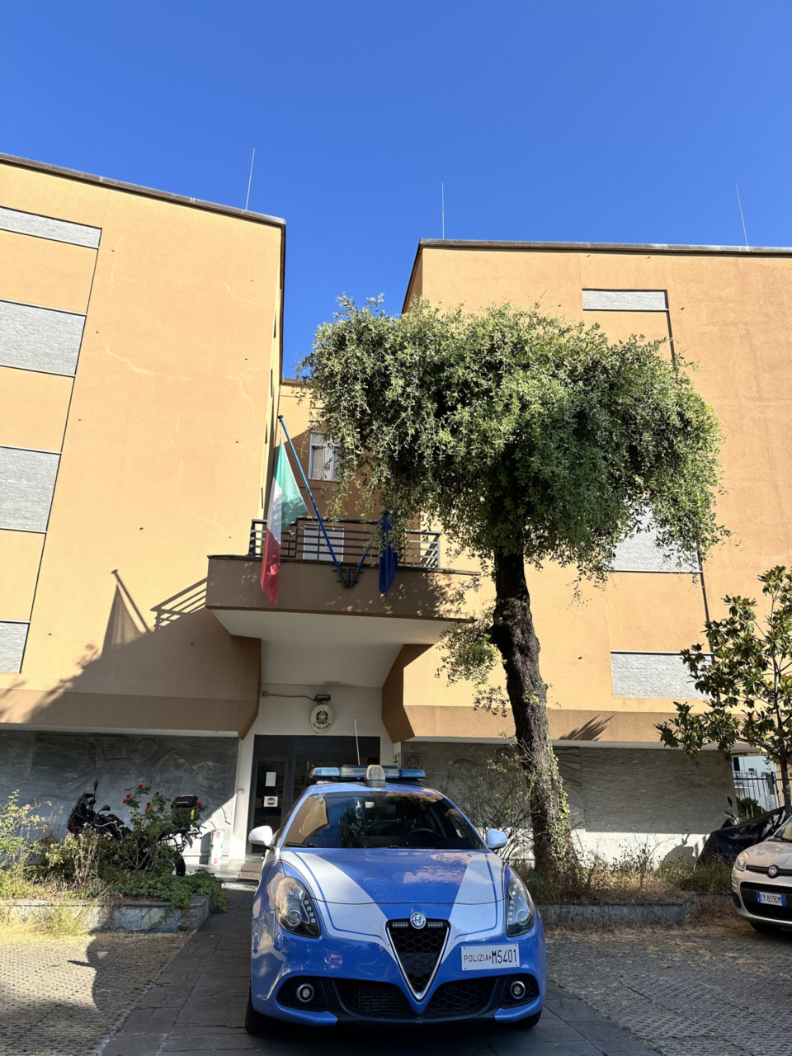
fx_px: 732
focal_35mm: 24
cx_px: 396
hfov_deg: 56.8
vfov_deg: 71.6
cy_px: 528
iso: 80
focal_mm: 6.86
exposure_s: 1/2660
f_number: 1.78
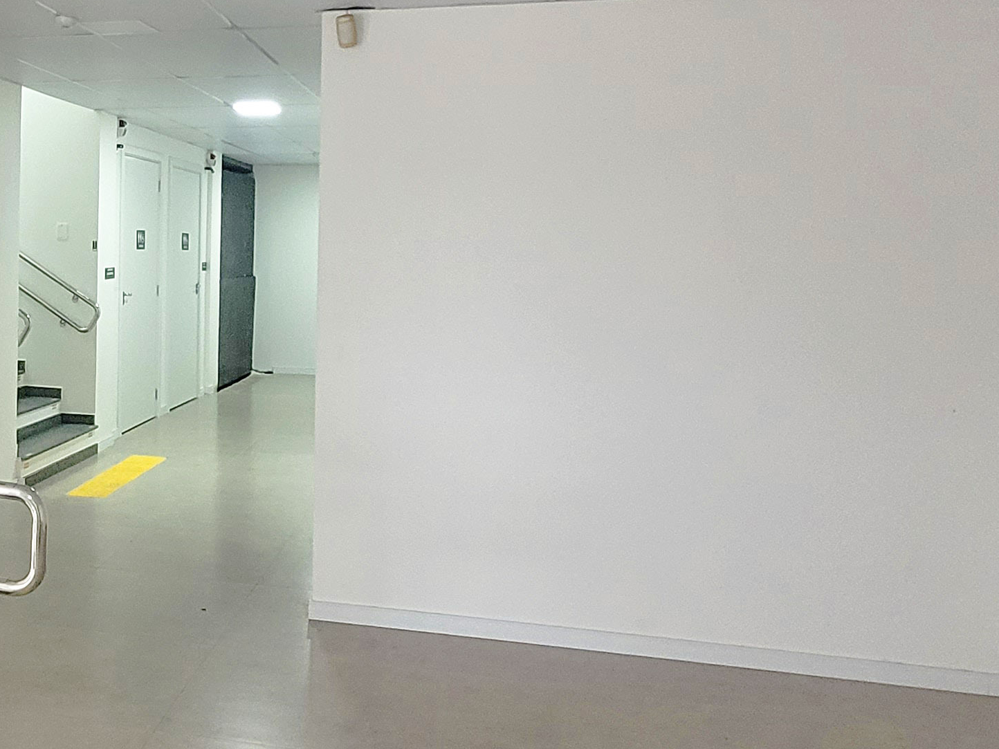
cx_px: 149
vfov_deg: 39.1
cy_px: 237
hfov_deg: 47.4
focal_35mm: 36
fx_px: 1039
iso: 200
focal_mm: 1.74
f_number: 2.2
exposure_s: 1/60
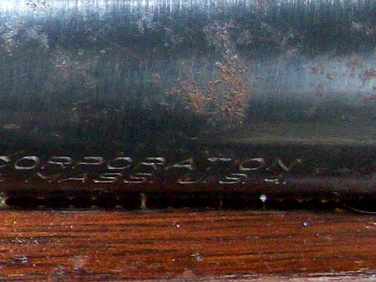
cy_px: 57
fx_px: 1749
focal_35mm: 161
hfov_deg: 10.7
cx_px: -499
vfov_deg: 9.2
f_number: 2.8
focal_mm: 5.7
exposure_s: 1/60
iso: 160
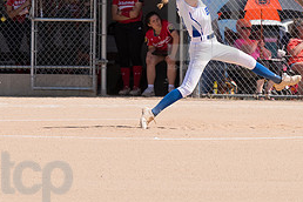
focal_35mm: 674
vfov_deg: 2.0
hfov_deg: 3.1
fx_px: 5672
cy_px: 29
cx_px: 203
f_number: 5.6
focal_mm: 200
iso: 320
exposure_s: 1/1600
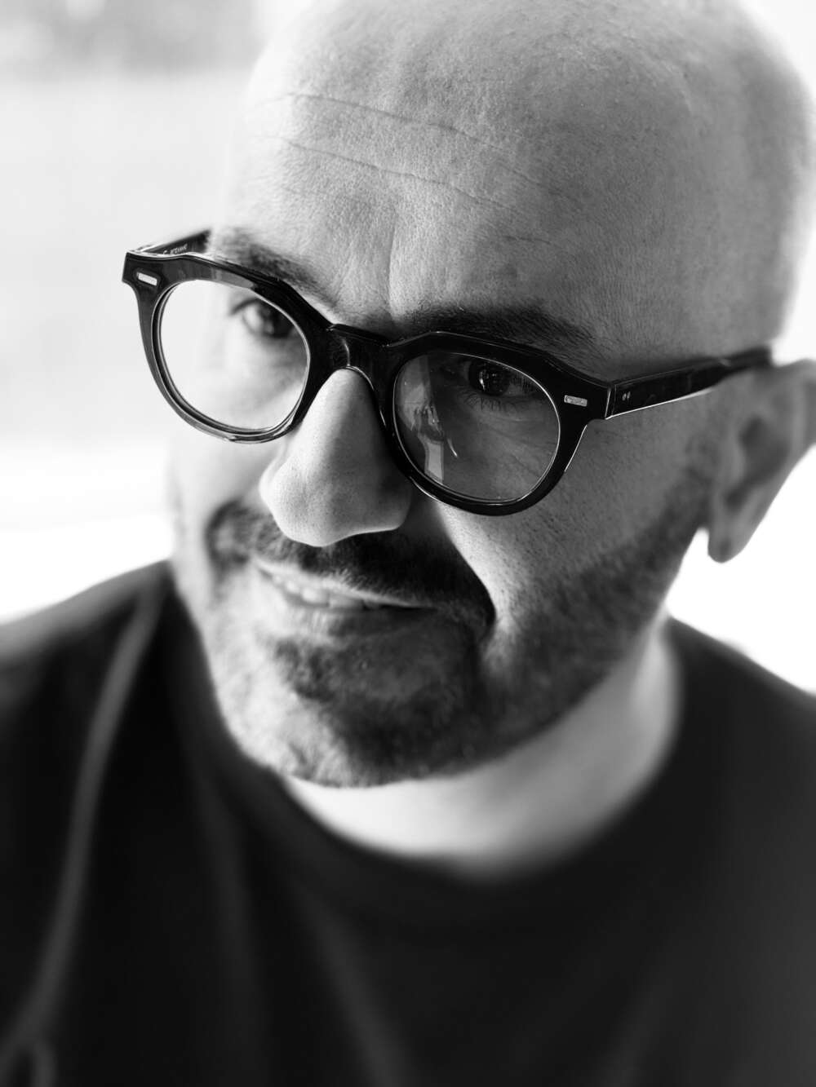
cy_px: 544
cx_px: 408
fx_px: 3771
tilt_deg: -20.2
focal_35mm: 120
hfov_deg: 12.3
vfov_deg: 16.4
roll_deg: -3.2
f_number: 2.8
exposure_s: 1/99
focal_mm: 15.66
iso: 250
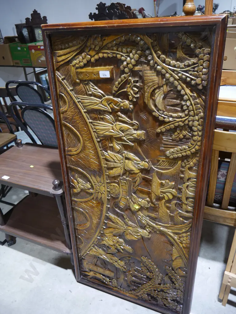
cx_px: 118
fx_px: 255
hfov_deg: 49.7
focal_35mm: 28
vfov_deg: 63.4
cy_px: 157
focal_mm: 14
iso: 640
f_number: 3.5
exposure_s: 1/60
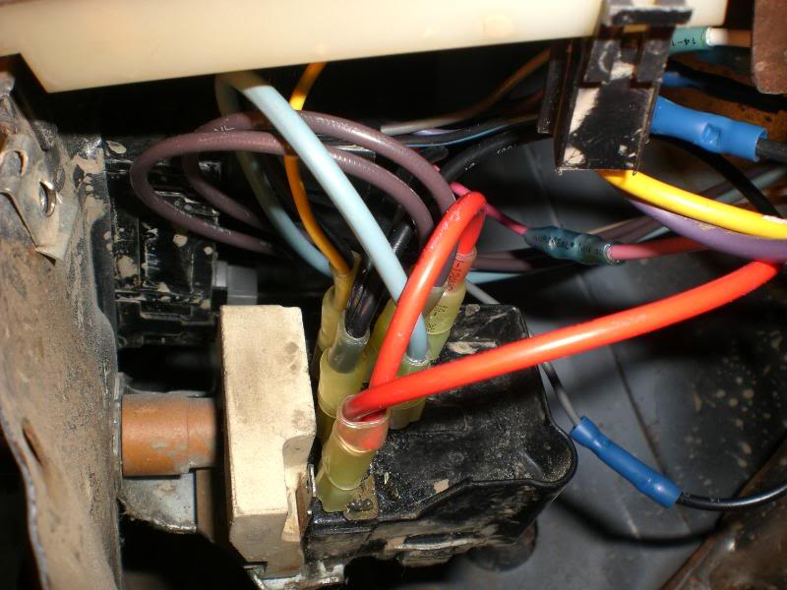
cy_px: 295
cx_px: 394
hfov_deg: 49.0
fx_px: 864
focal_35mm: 38
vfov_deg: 37.7
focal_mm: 6.3
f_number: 4.4
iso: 50
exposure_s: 1/60
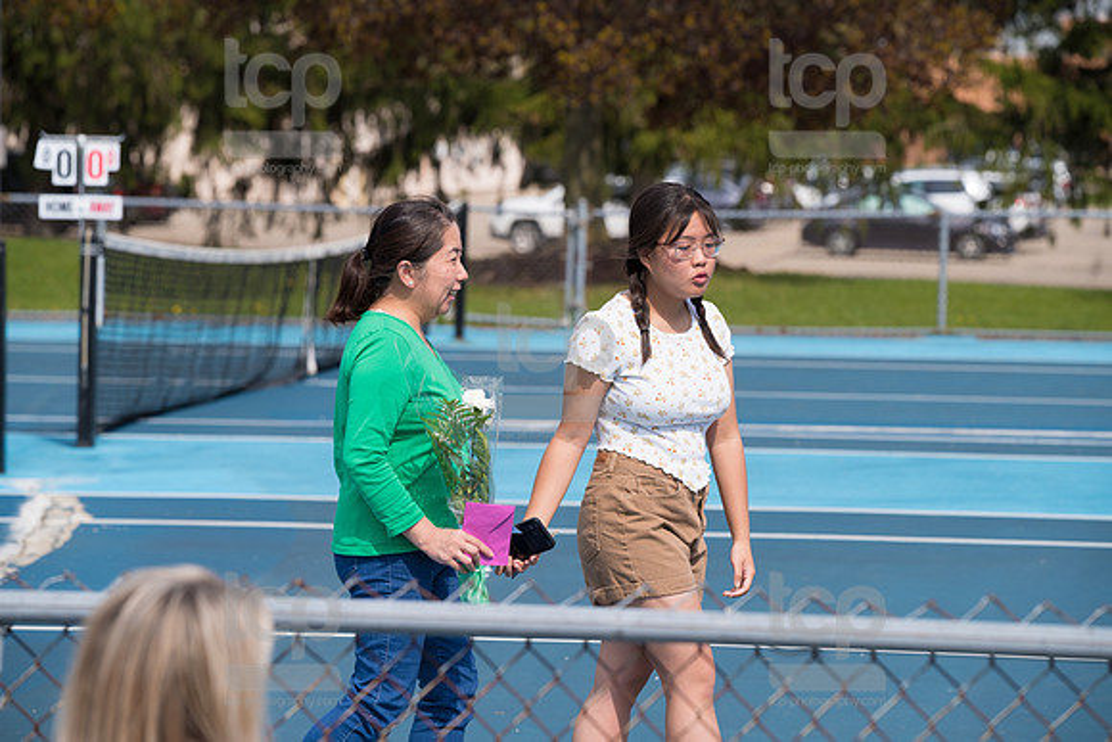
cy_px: 371
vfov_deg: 8.9
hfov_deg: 13.2
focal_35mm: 155
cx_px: 556
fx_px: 4789
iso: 250
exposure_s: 1/1250
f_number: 5.6
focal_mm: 155
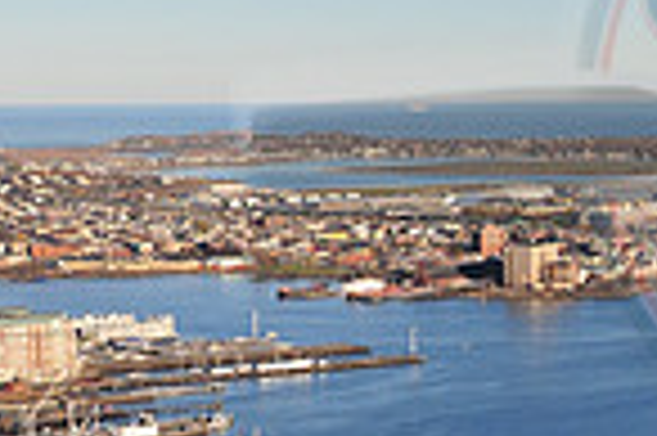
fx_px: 2388
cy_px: 335
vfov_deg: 10.4
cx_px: 891
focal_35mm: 131
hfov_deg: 14.9
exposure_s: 1/500
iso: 200
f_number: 4.5
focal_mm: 22
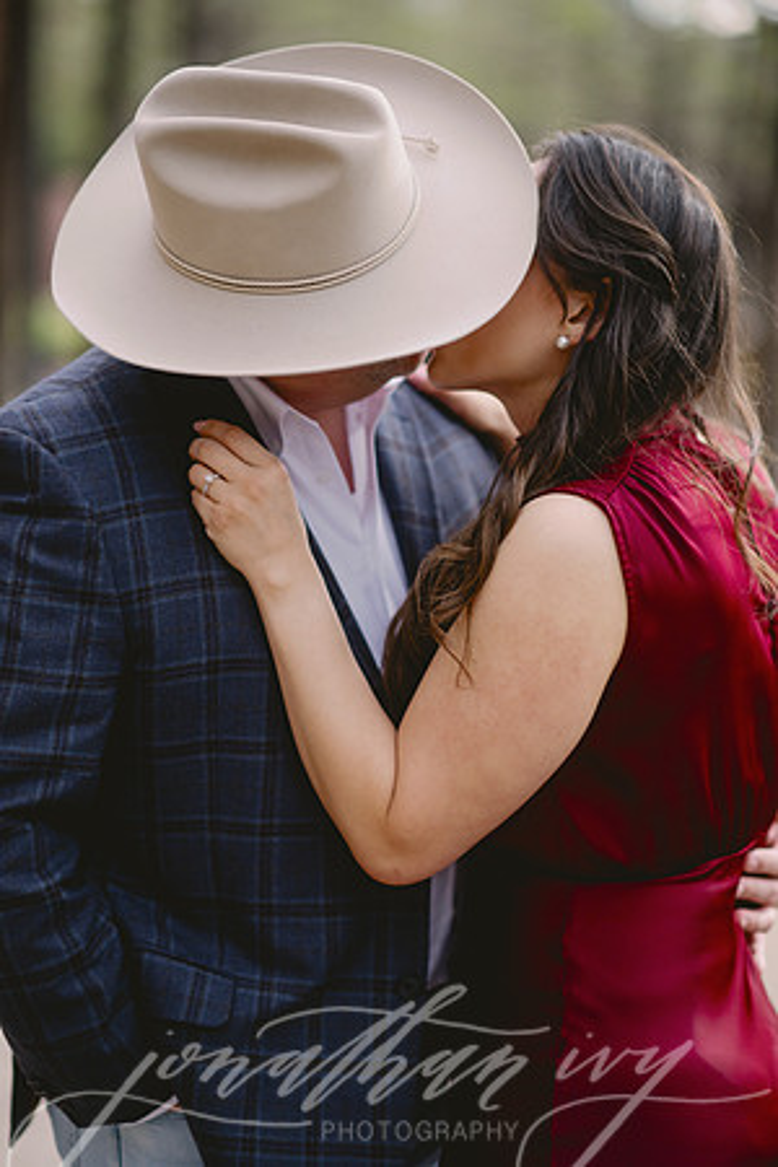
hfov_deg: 16.1
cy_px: 584
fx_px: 2755
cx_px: 389
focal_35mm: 85
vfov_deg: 23.9
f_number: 2
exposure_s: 1/1600
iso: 320
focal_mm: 85
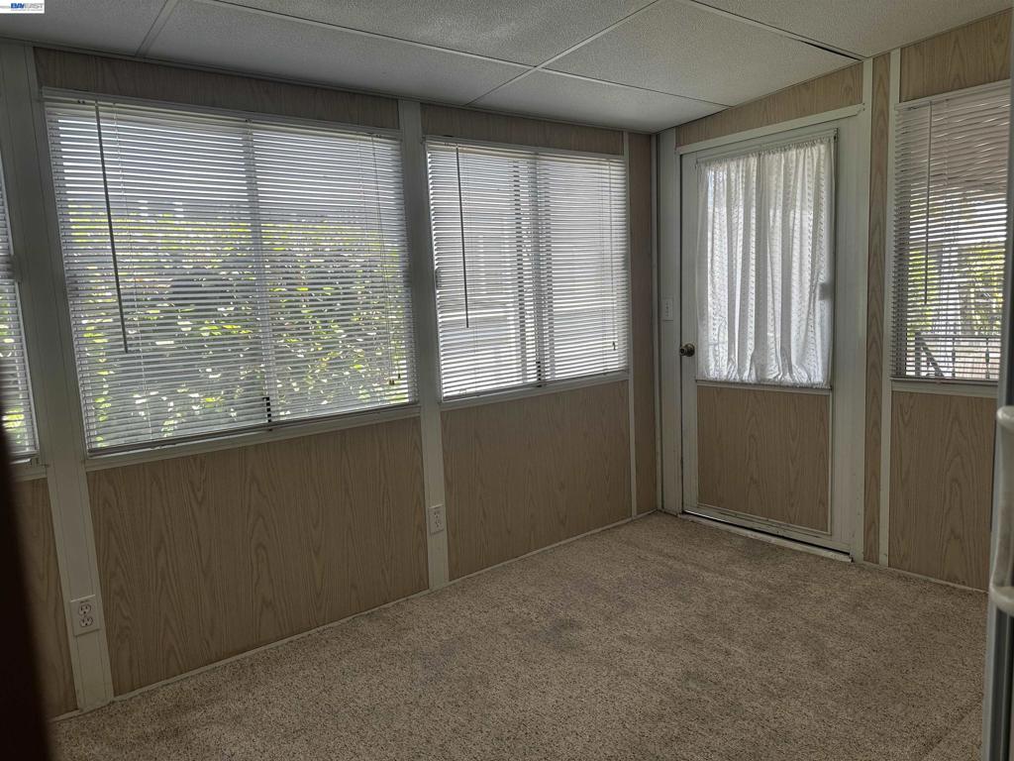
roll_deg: +1.9
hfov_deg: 71.6
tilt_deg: -7.1
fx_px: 703
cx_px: 507
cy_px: 380
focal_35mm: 24
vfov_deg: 56.8
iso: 64
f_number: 1.78
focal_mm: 6.86
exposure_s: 1/138
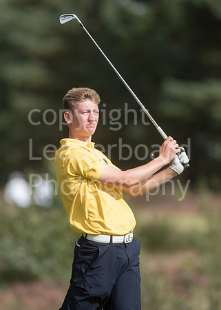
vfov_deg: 4.3
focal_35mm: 467
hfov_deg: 3.1
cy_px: 147
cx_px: 82
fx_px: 4104
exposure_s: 1/4000
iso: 500
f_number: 4
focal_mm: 300
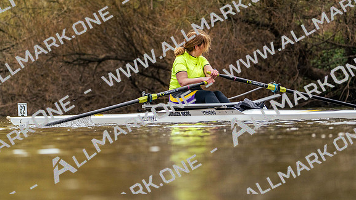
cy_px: 88
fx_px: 2984
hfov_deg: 6.8
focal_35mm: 316
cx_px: 178
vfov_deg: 3.8
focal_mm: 300
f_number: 6.3
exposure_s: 1/2000
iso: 2500
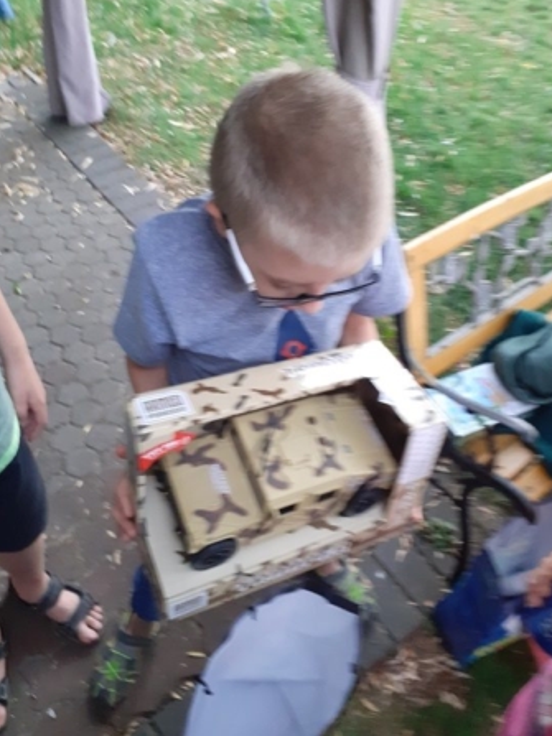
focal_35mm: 29
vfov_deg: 61.6
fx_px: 617
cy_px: 342
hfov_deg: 48.2
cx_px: 295
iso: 250
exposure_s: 1/50
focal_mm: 3.6
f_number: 1.9
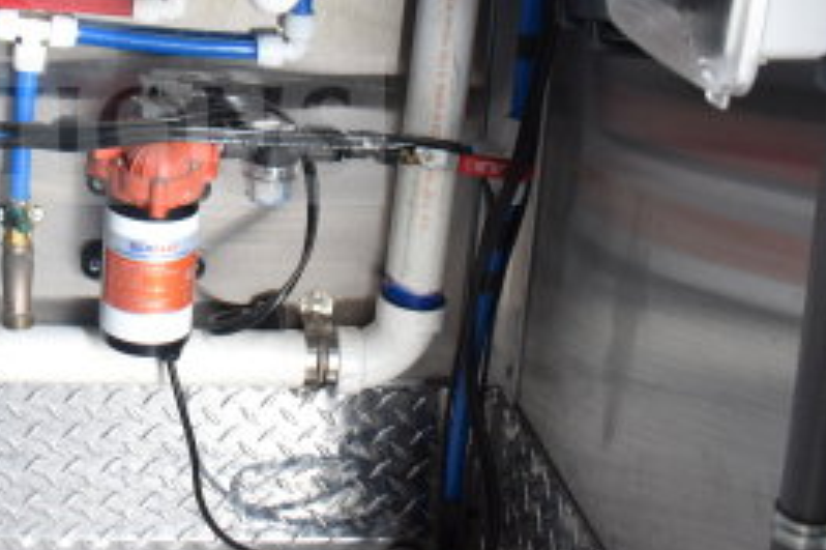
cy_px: -42
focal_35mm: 62
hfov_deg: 30.5
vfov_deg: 20.9
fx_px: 1422
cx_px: 34
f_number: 3.5
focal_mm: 18
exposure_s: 1/30
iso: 450
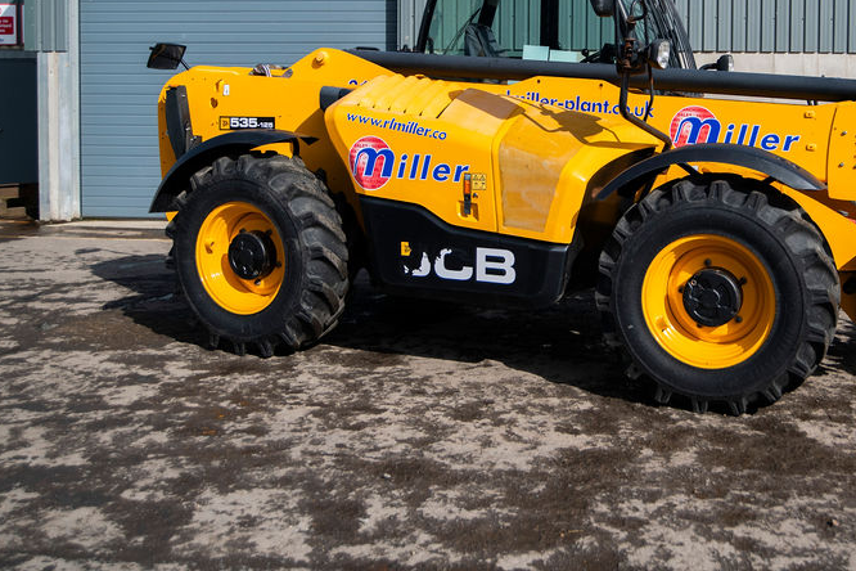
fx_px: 951
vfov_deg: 32.9
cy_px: 156
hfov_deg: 47.4
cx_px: 590
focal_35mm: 40
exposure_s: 1/2000
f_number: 5
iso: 250
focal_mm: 26
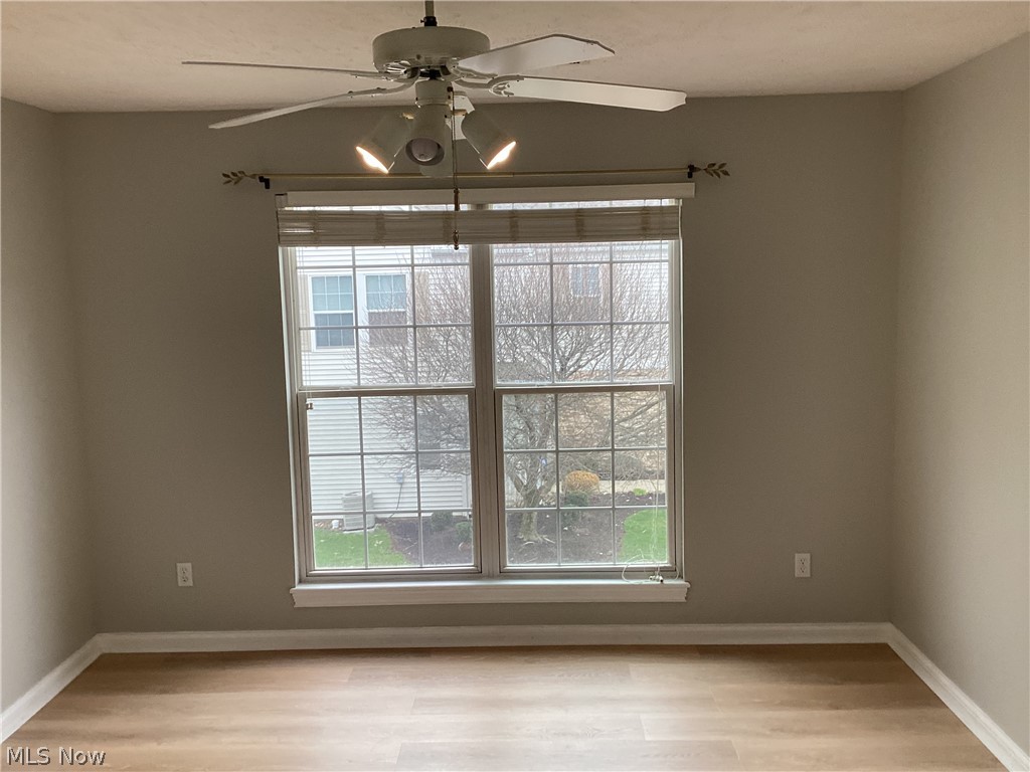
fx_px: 922
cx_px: 515
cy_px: 386
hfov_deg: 58.4
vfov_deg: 45.4
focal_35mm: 31
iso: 50
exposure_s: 1/120
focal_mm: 3.3
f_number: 2.4
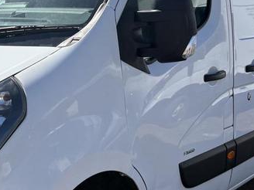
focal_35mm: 71
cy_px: 79
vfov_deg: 20.7
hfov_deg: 27.1
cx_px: 66
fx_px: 521
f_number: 1.6
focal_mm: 5.96
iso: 50
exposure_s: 1/3623
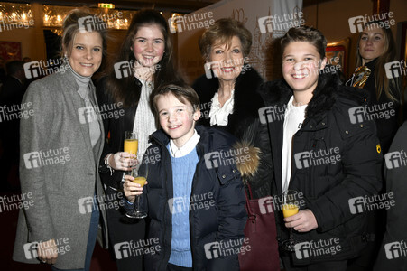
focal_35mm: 32
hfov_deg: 58.8
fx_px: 362
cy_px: 136
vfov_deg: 41.1
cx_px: 204
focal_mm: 32
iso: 1250
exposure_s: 1/160
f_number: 6.3
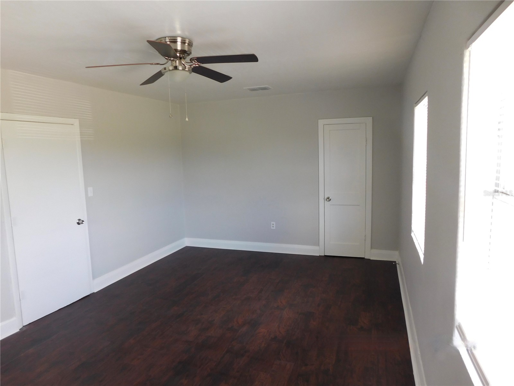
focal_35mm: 23
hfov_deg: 73.9
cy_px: 193
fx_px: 342
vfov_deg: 58.9
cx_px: 257
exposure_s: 1/40
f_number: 3
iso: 125
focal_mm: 4
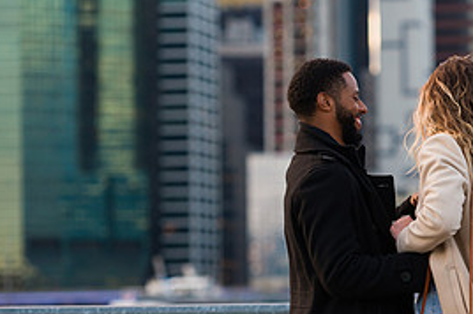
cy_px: 123
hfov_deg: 7.9
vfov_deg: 5.3
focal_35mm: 260
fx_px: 3412
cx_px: 432
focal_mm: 120
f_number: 3.2
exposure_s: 1/320
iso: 200
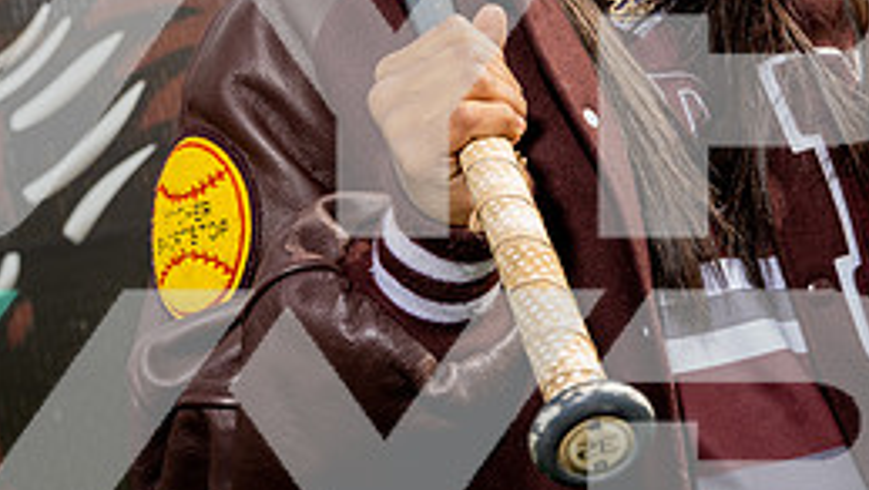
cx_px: 533
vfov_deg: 16.0
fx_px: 1729
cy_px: 62
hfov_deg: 28.1
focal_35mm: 75
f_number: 6.3
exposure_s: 1/250
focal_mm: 32
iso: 100
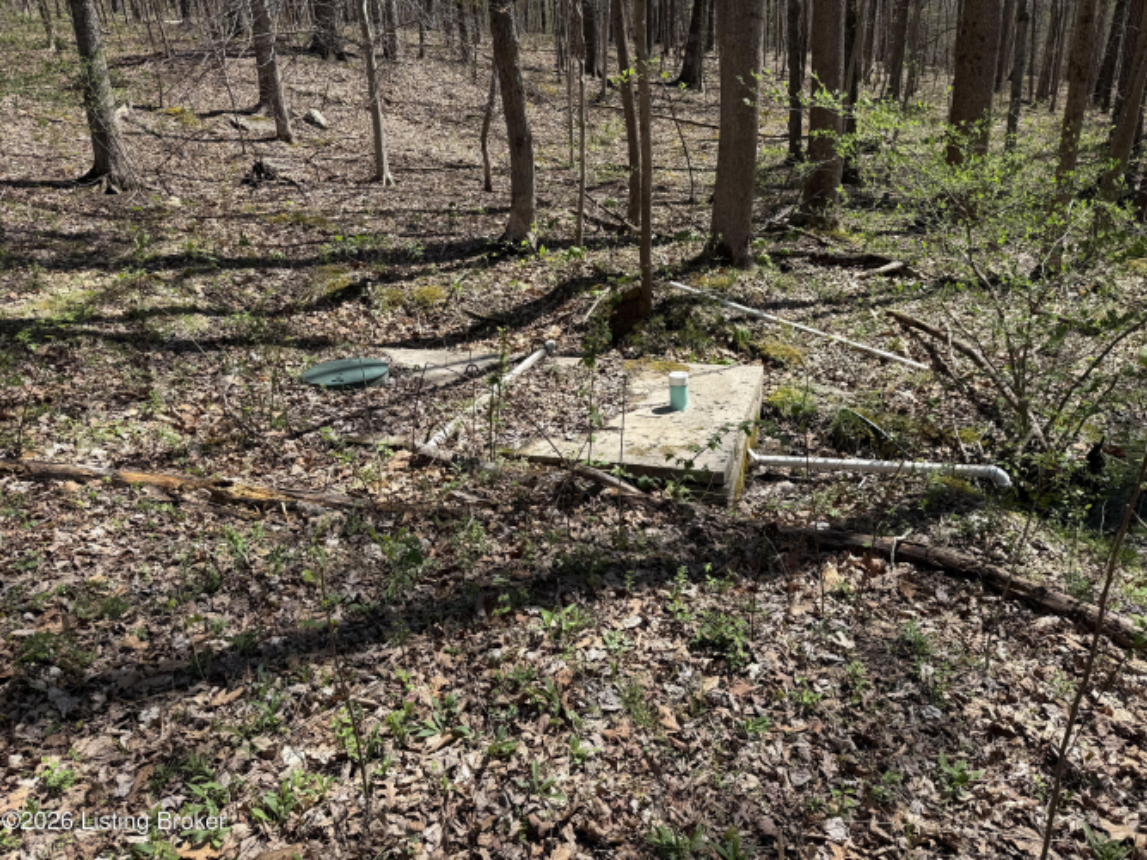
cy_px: 430
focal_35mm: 24
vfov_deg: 56.8
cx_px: 574
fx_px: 795
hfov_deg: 71.6
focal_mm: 6.76
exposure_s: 1/2445
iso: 80
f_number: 1.78
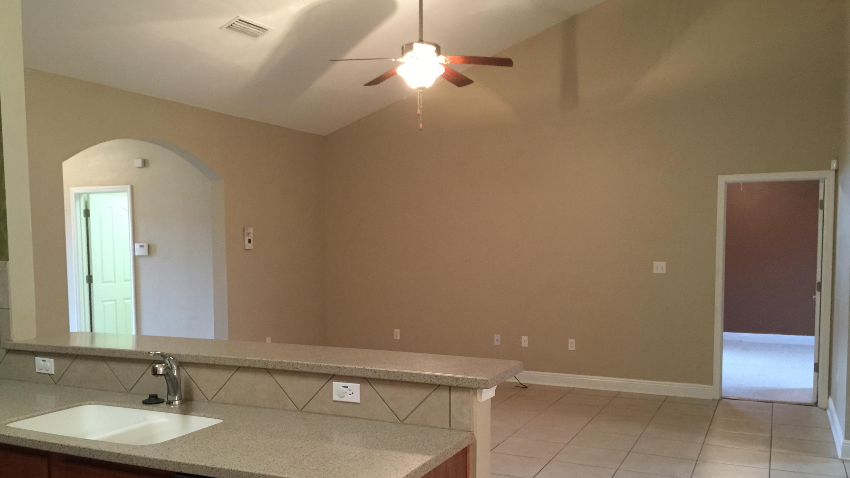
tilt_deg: -5.4
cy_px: 295
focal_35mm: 32
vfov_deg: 36.5
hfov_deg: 61.0
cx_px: 420
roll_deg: -0.3
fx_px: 721
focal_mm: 4.15
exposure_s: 1/10
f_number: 2.2
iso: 100
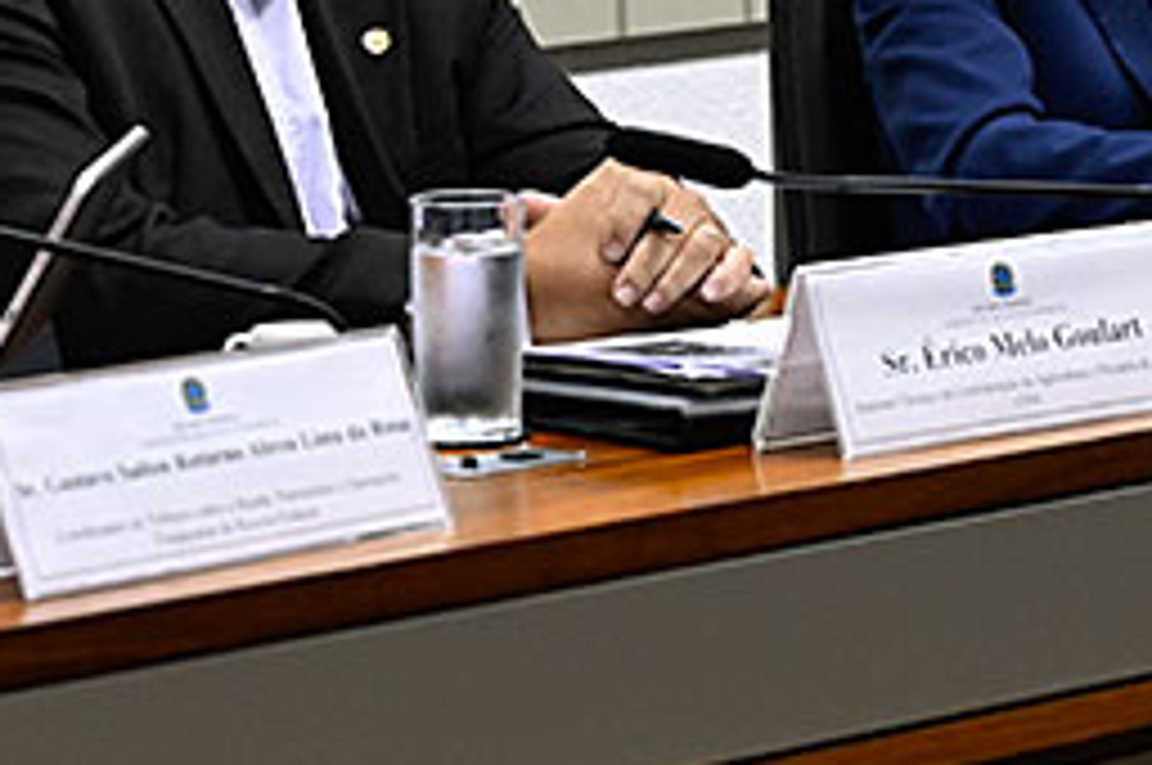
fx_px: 7510
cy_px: 9
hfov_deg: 8.8
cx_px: 864
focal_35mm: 235
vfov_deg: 5.8
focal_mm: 70
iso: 3200
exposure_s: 1/200
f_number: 4
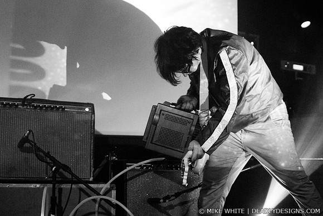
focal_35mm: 45
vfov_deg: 29.9
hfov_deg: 43.6
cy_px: 108
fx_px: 404
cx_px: 162
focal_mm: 30
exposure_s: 1/60
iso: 800
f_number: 1.8
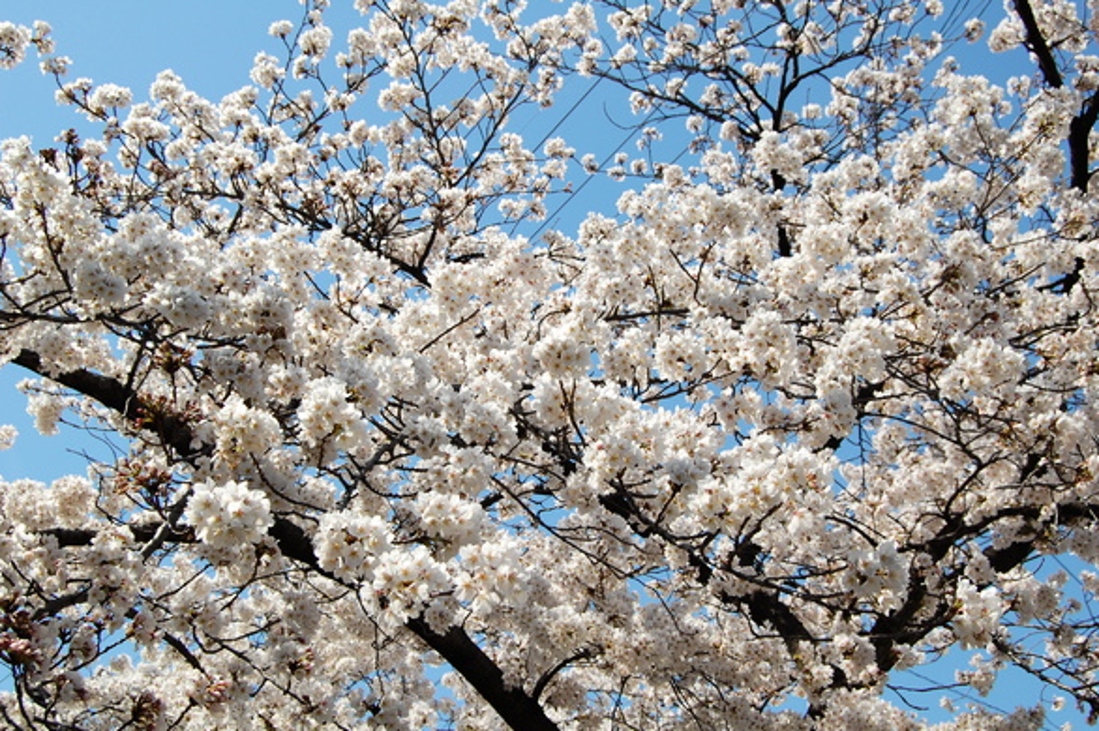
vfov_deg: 31.2
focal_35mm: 43
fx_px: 1312
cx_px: 553
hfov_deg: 45.5
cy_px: 361
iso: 200
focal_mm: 28
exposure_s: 1/400
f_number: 10
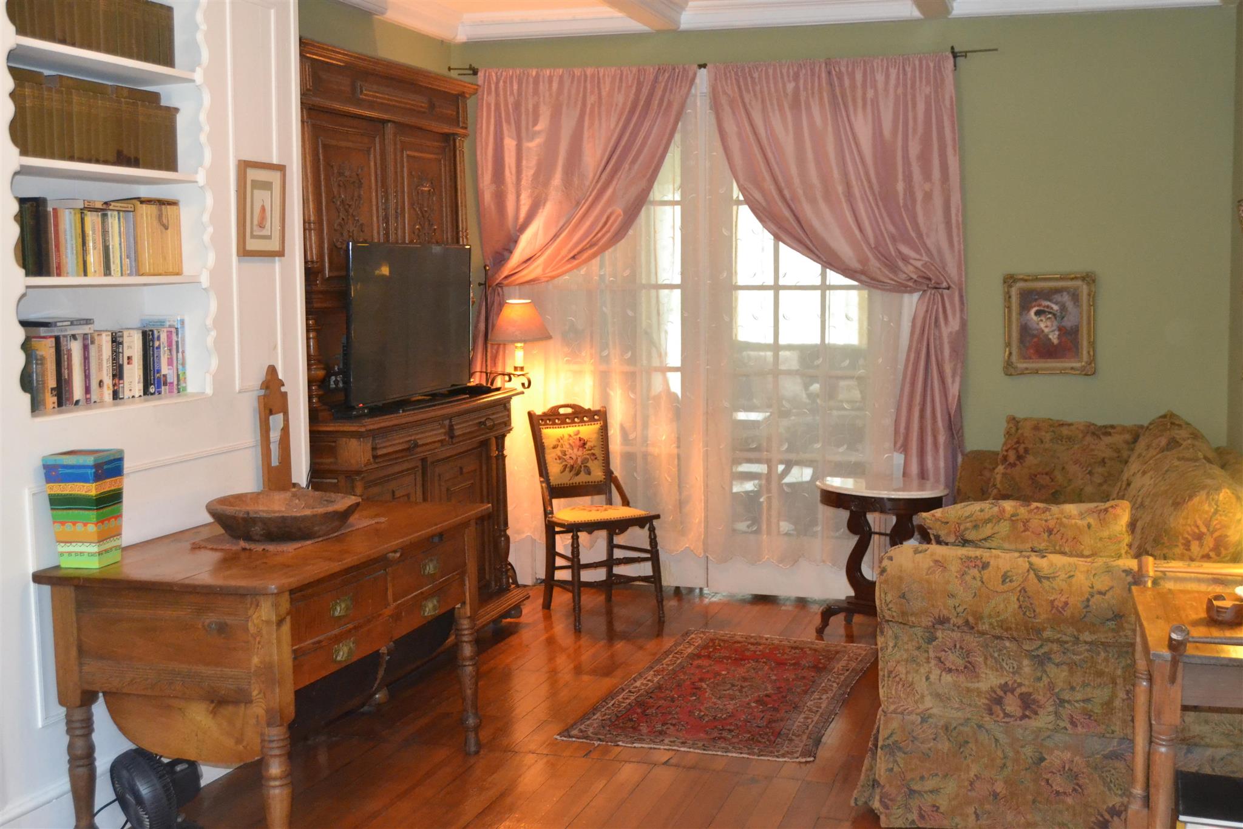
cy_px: 414
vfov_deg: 34.2
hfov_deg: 49.6
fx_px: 1346
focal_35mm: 39
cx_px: 622
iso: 3200
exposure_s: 1/60
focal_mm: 26
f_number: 4
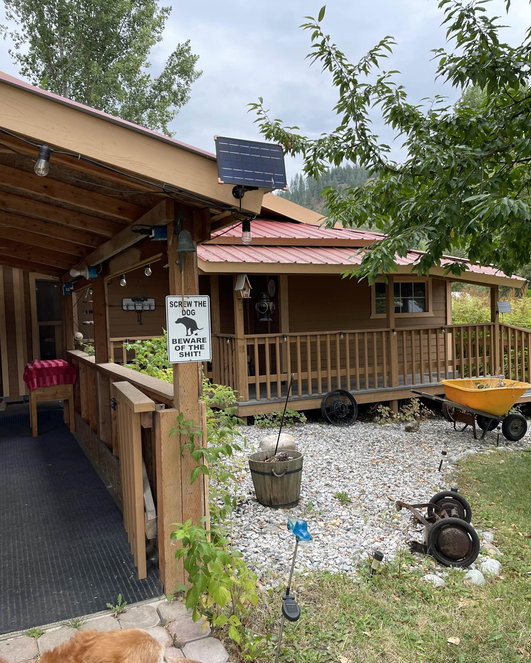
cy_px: 348
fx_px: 550
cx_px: 271
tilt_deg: -1.2
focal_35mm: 28
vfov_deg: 62.2
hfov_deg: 51.5
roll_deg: +4.5
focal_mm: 4.2
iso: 32
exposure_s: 1/306
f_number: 1.6
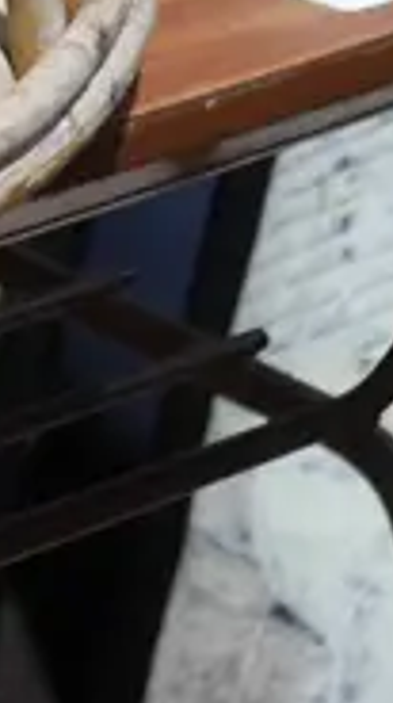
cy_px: -653
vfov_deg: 8.5
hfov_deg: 4.7
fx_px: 4518
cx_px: -862
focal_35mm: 243
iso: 400
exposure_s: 1/60
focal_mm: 20
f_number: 4.4
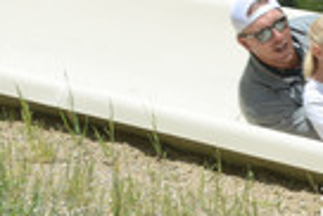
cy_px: 146
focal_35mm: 574
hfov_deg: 3.6
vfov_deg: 2.4
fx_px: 5155
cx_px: 413
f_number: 6.3
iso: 180
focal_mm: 195
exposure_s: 1/640
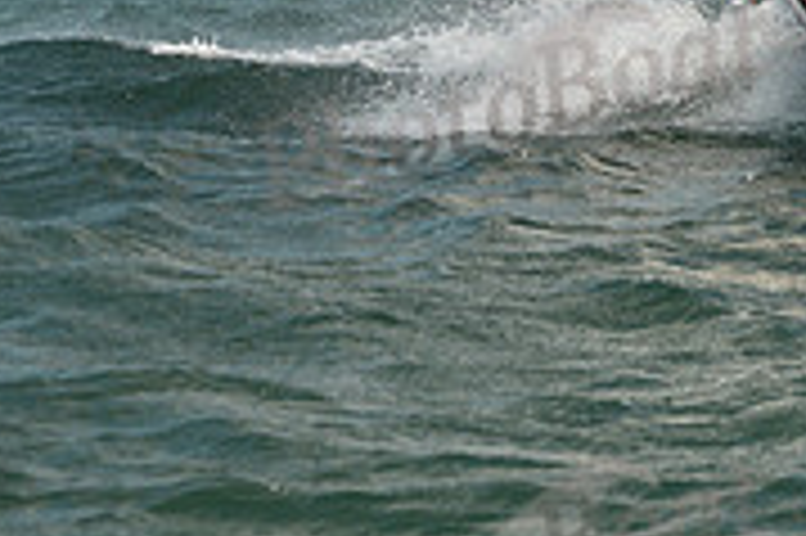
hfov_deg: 7.0
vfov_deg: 4.7
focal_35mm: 292
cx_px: 1126
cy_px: -205
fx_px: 6531
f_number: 5
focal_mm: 90
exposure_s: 1/640
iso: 250
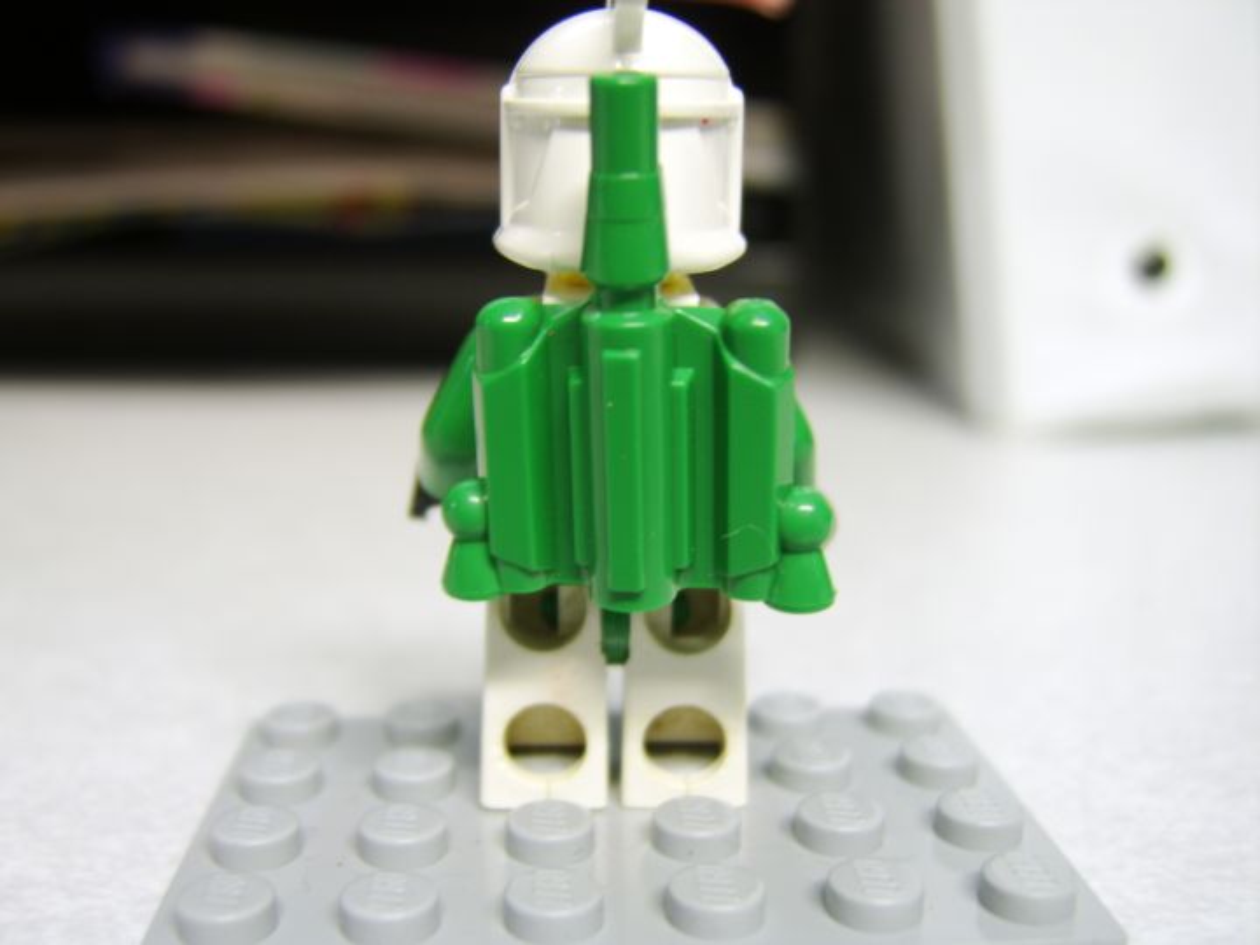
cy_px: 472
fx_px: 1128
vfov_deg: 45.4
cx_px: 630
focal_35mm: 31
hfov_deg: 58.4
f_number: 2.7
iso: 71
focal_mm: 8.13
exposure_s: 1/4
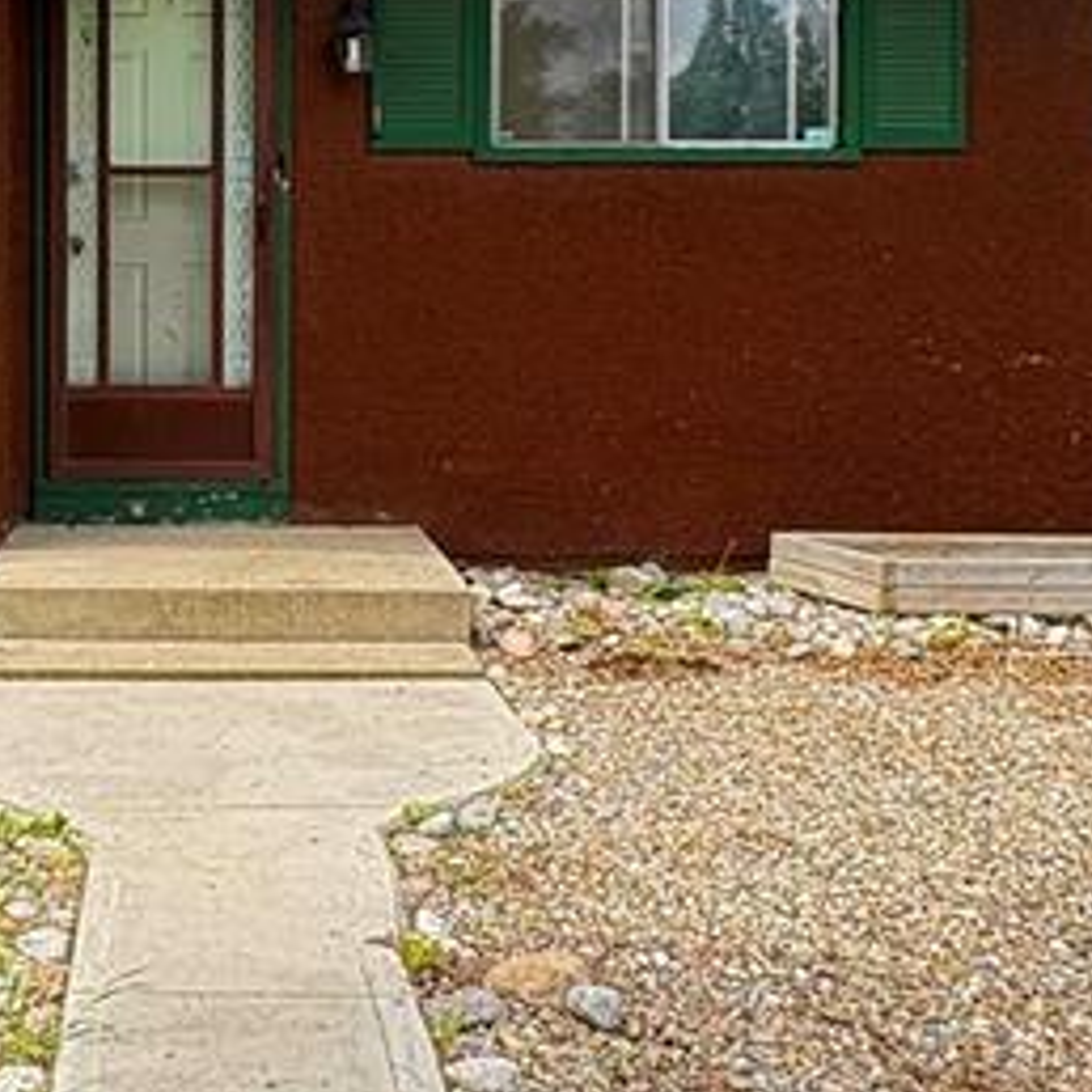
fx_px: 1749
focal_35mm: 49
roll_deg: +0.3
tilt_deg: -0.4
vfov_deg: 34.1
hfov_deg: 33.4
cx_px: 180
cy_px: 309
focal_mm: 2.22
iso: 64
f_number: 2.2
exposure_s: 1/263
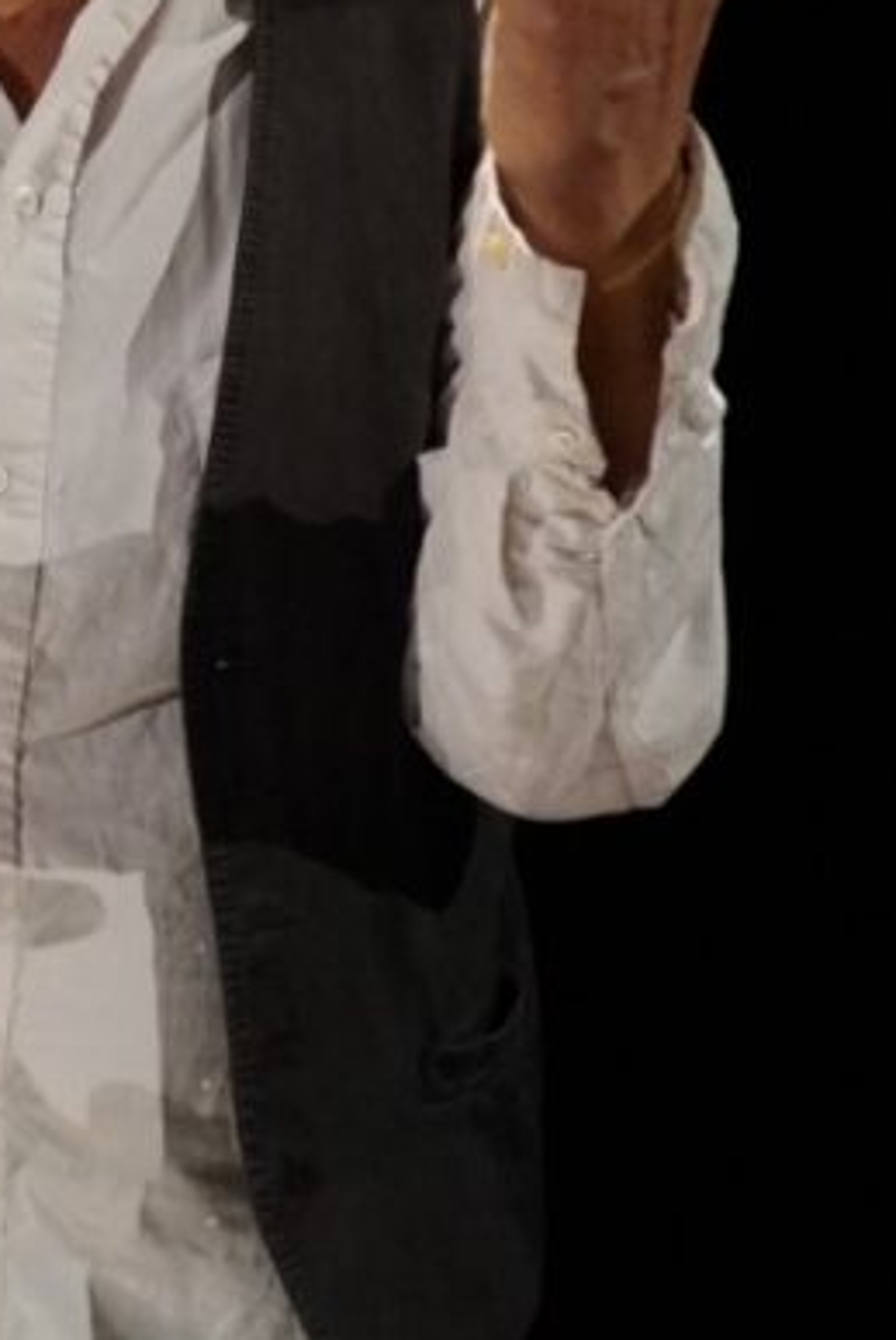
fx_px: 4207
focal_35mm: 113
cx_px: 104
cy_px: -170
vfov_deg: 17.4
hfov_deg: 12.1
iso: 5000
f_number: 4
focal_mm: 28
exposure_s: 1/1000
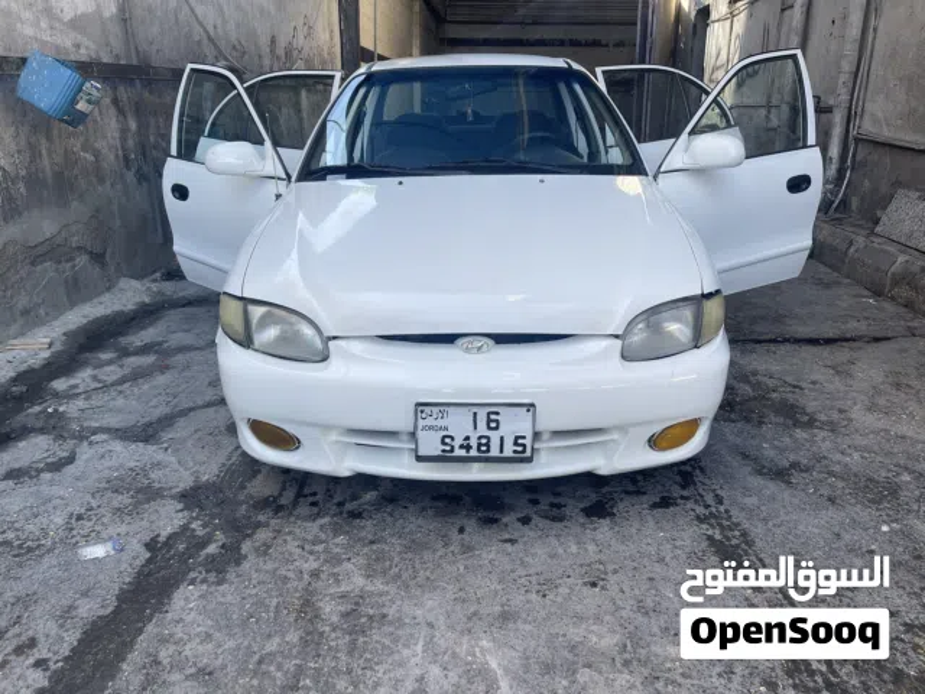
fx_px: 668
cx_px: 462
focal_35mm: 25
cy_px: 347
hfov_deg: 69.4
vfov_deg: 54.9
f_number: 1.6
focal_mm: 5.1
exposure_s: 1/299
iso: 32
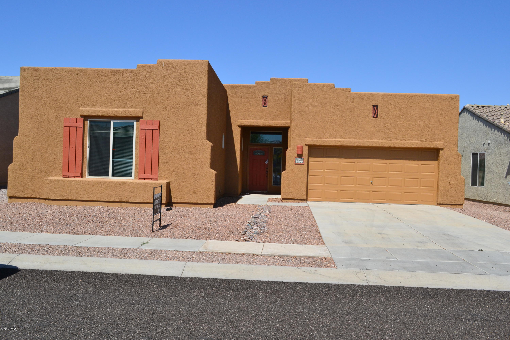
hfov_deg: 57.2
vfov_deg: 40.0
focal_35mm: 33
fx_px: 467
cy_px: 170
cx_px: 255
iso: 360
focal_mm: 22
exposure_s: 1/500
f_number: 11
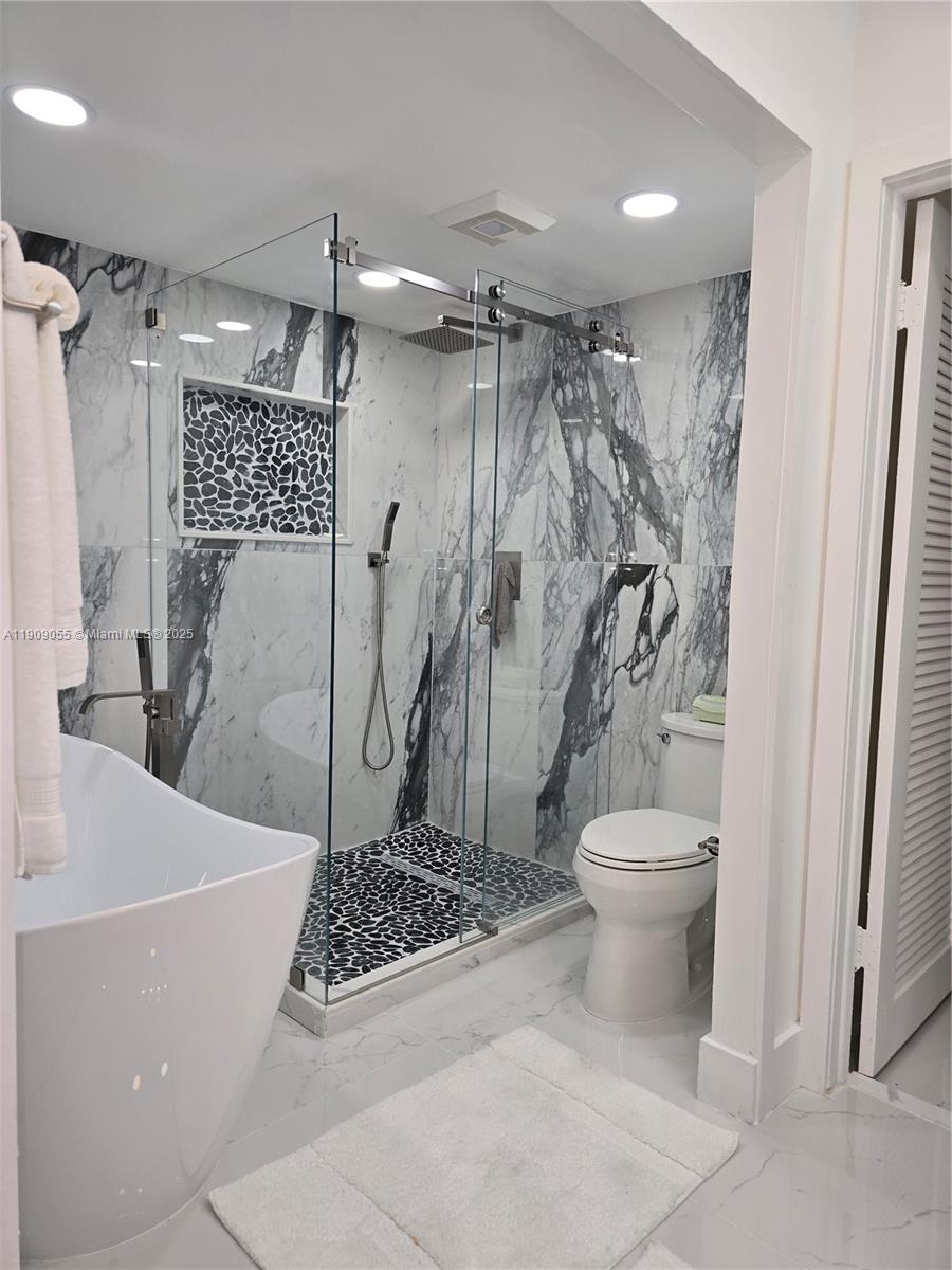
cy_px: 635
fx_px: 843
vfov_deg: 73.9
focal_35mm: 23
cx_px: 476
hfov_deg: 58.9
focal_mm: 6.3
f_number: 1.7
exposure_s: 1/60
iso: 32
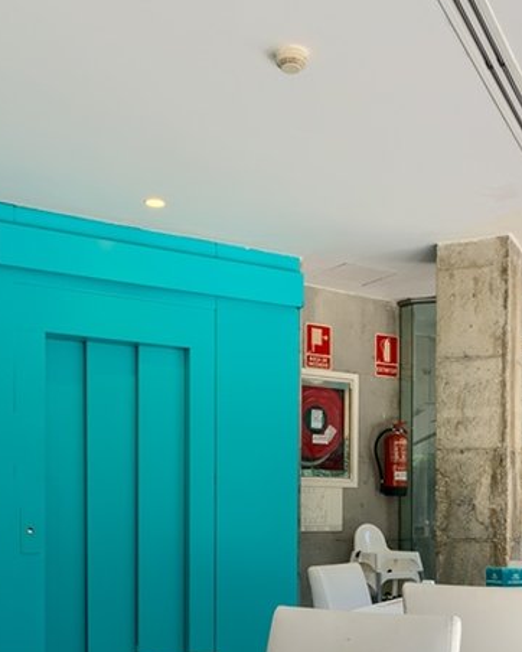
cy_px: 514
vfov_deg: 39.6
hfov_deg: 33.4
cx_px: 287
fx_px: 868
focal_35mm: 45
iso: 100
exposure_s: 1/5
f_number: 9
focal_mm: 16
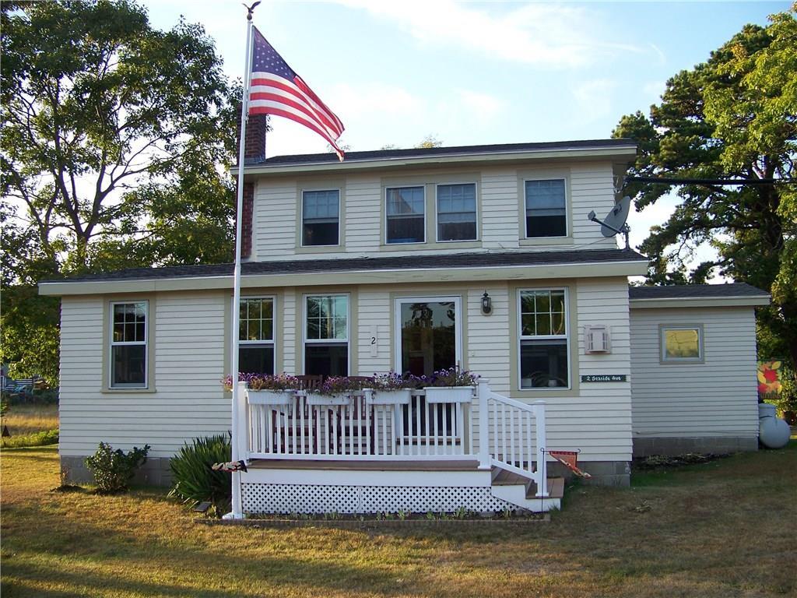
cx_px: 398
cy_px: 299
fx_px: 829
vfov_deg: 39.7
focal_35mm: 36
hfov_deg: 51.4
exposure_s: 1/160
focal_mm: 5.85
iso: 64
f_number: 2.8
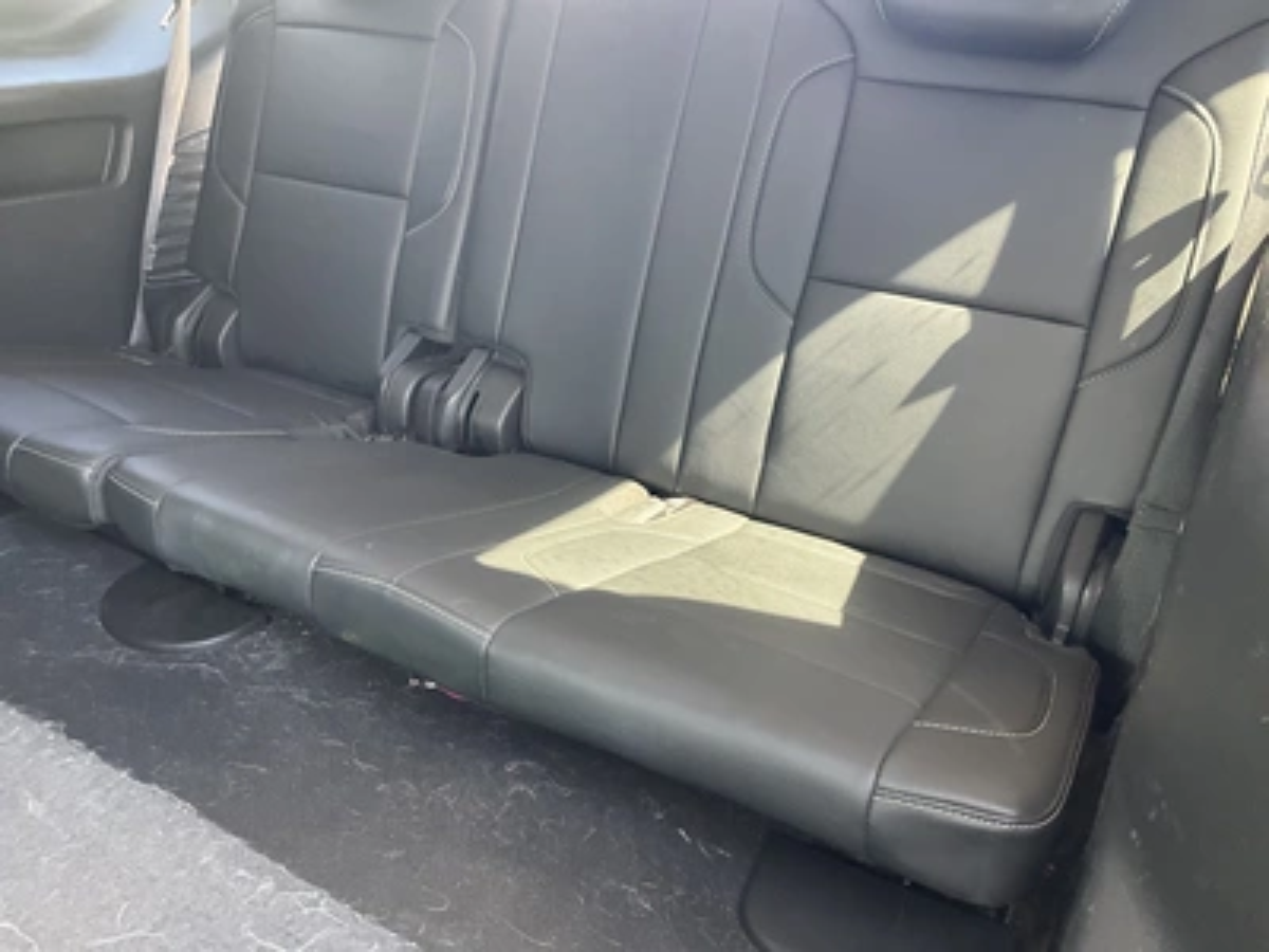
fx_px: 1063
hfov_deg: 61.7
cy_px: 476
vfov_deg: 48.2
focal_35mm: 29
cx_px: 634
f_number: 1.8
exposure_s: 1/60
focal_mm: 3
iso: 125
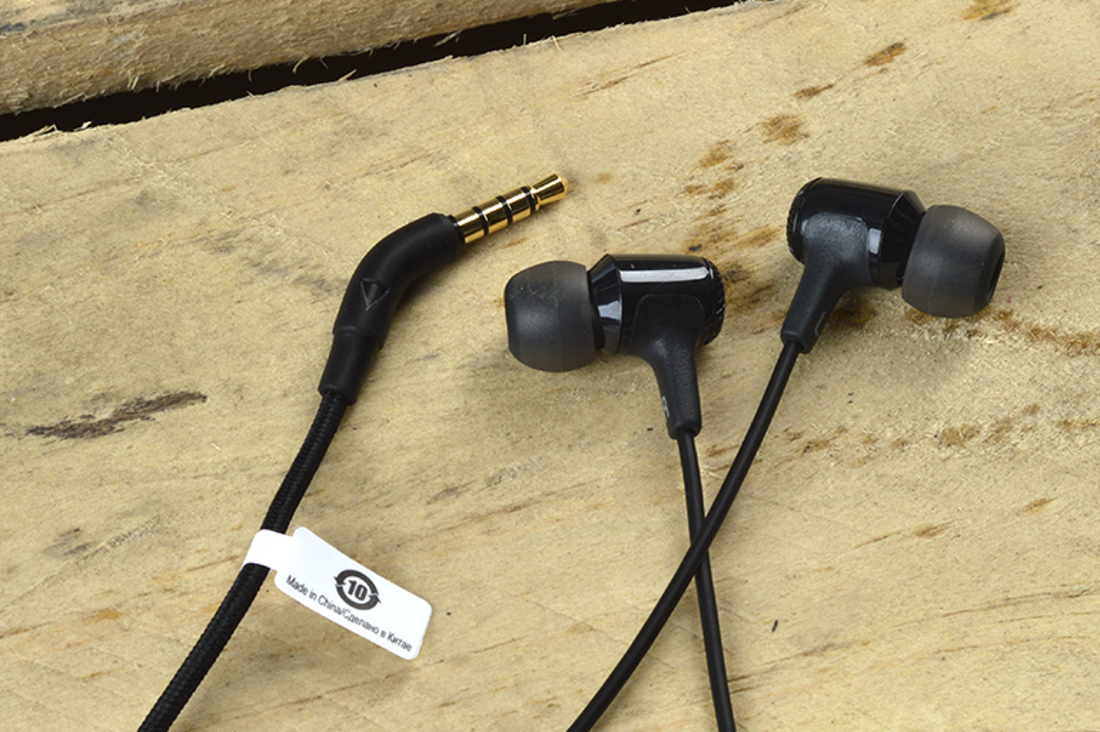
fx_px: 3573
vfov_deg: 11.7
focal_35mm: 117
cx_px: 534
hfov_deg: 17.5
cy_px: 498
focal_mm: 50
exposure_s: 1/125
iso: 100
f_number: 16
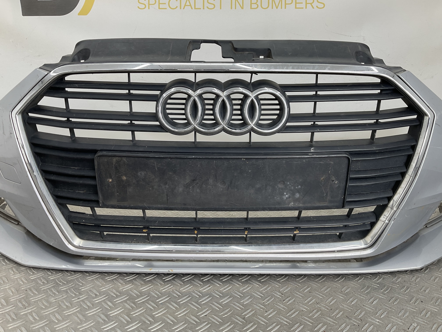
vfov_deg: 48.2
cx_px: 221
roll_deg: -1.4
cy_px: 166
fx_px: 370
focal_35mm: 29
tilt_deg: -16.2
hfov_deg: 61.7
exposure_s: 1/100
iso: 20
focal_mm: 3
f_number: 1.8
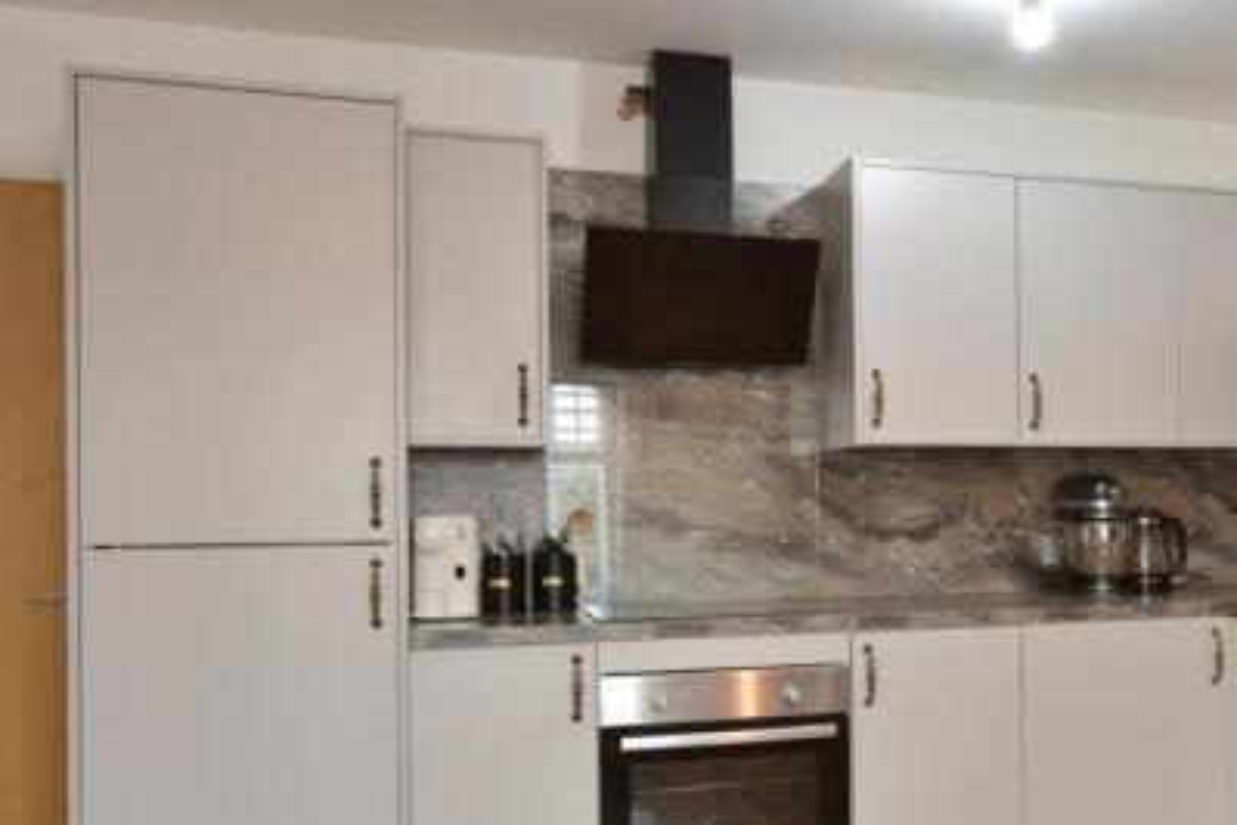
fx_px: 1409
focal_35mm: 41
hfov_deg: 45.4
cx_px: 963
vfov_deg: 32.5
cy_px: 501
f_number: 8
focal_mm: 17
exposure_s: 1/1.6
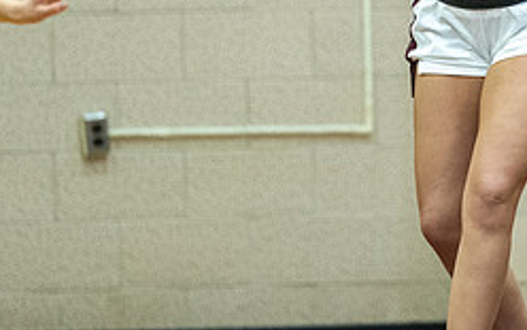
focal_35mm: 776
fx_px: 11145
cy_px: -71
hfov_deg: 2.7
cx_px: 536
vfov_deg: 1.7
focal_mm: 200
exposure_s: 1/640
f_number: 2.8
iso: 3600
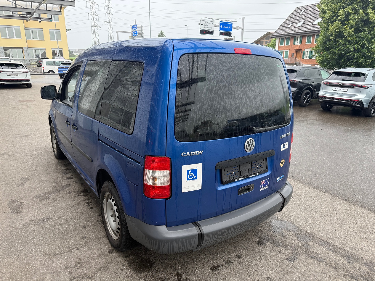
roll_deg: -1.2
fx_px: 260
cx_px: 188
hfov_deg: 71.6
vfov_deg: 56.8
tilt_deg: -16.3
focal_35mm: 24
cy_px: 140
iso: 100
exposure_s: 1/266
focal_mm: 6.76
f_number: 1.78
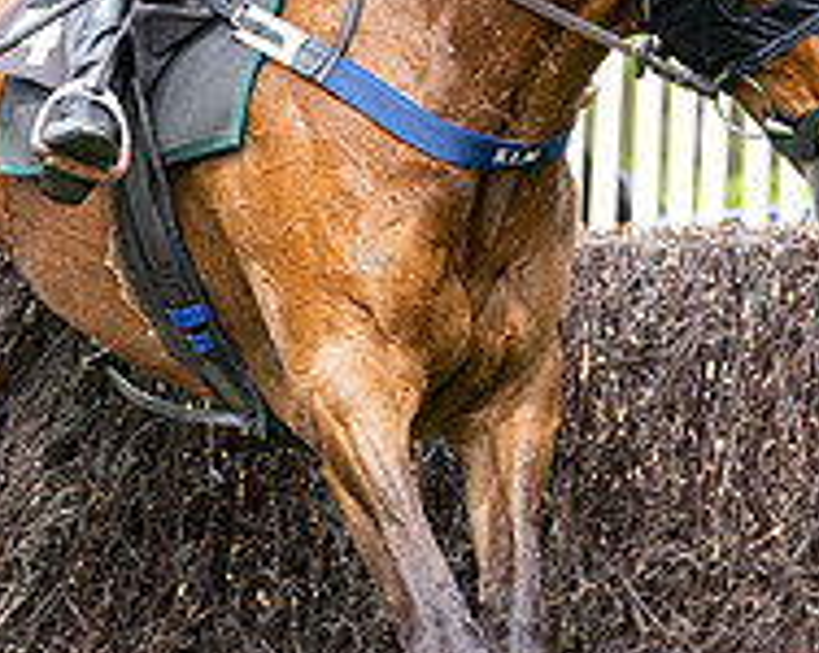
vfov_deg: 3.4
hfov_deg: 4.3
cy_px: 155
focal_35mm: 455
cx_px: 301
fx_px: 11017
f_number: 4
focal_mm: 94
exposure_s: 1/2000
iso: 640
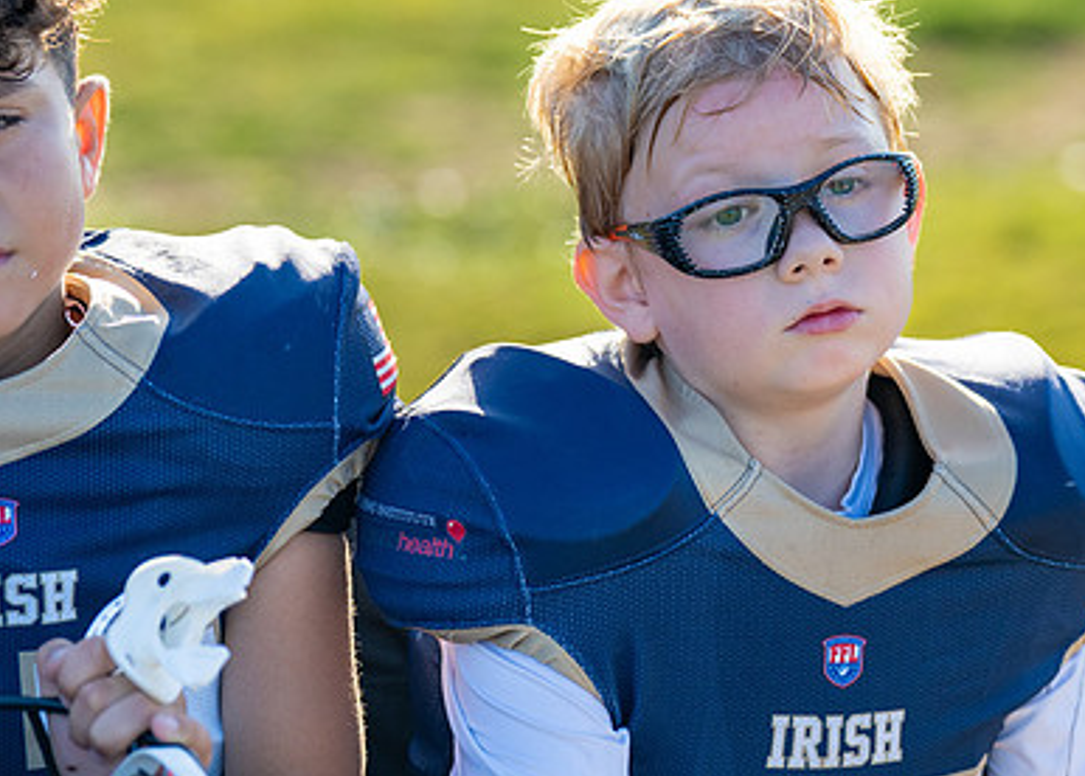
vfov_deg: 6.9
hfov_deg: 9.6
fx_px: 6443
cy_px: 345
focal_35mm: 209
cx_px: 774
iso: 200
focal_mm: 104
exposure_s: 1/1250
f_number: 2.8
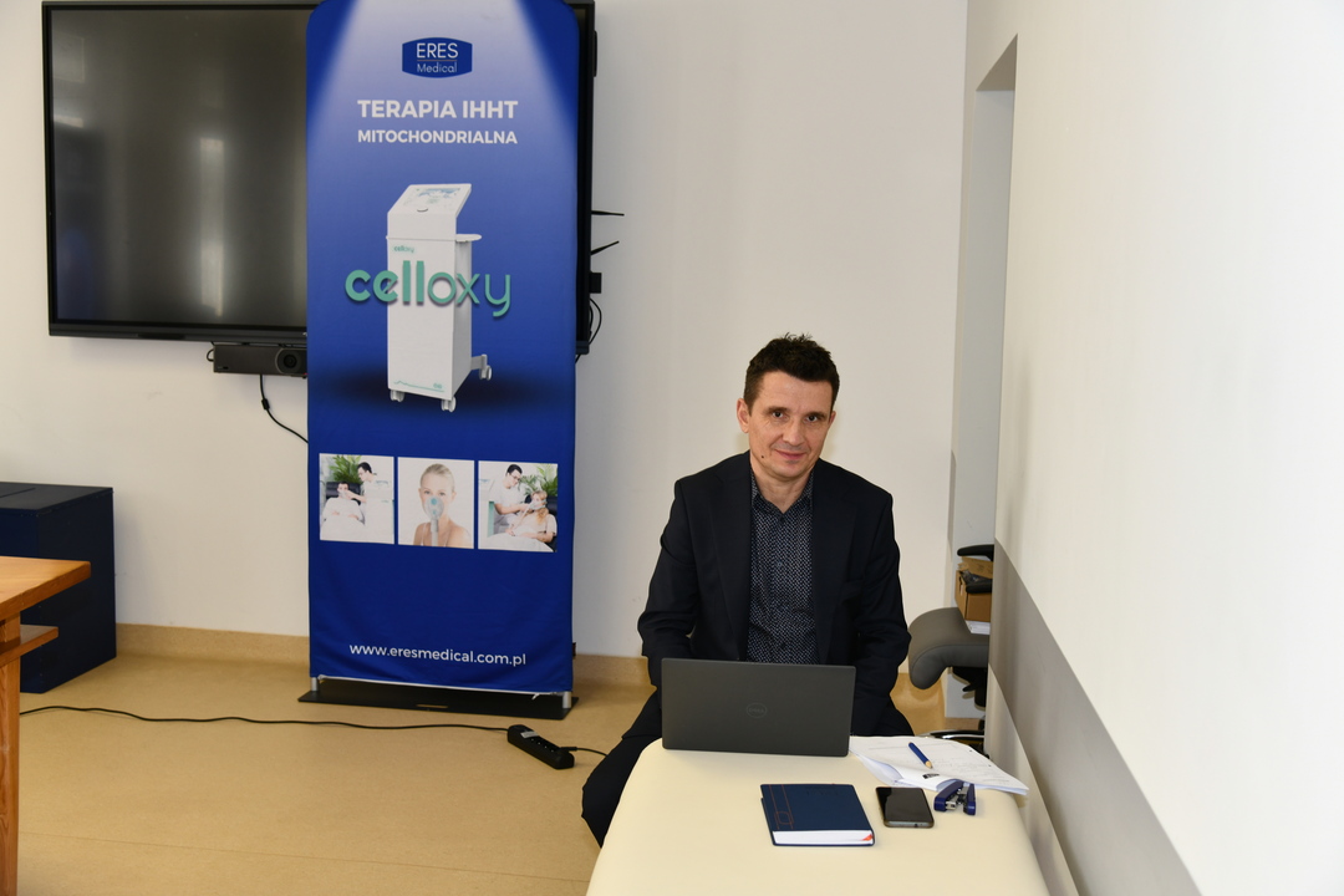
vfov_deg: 33.4
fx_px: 1493
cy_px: 448
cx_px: 672
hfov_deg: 48.5
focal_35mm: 40
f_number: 5
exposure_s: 1/60
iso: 320
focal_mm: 40
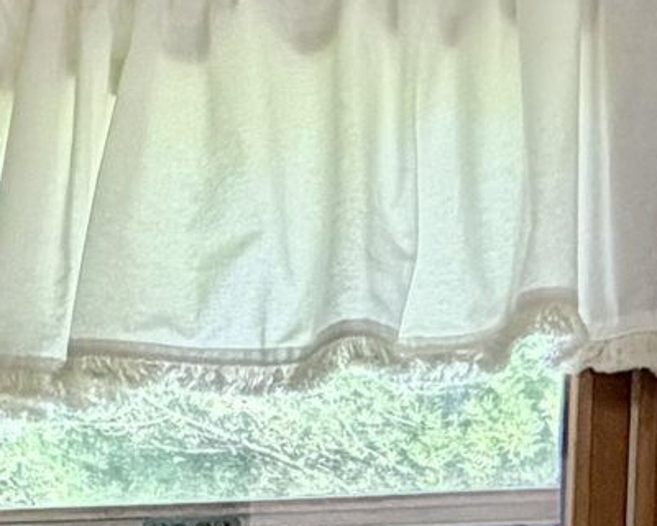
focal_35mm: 105
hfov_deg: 16.9
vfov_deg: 13.2
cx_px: -278
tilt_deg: -2.2
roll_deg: -1.4
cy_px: 944
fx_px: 2042
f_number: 2.2
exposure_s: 1/120
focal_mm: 2.22
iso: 250
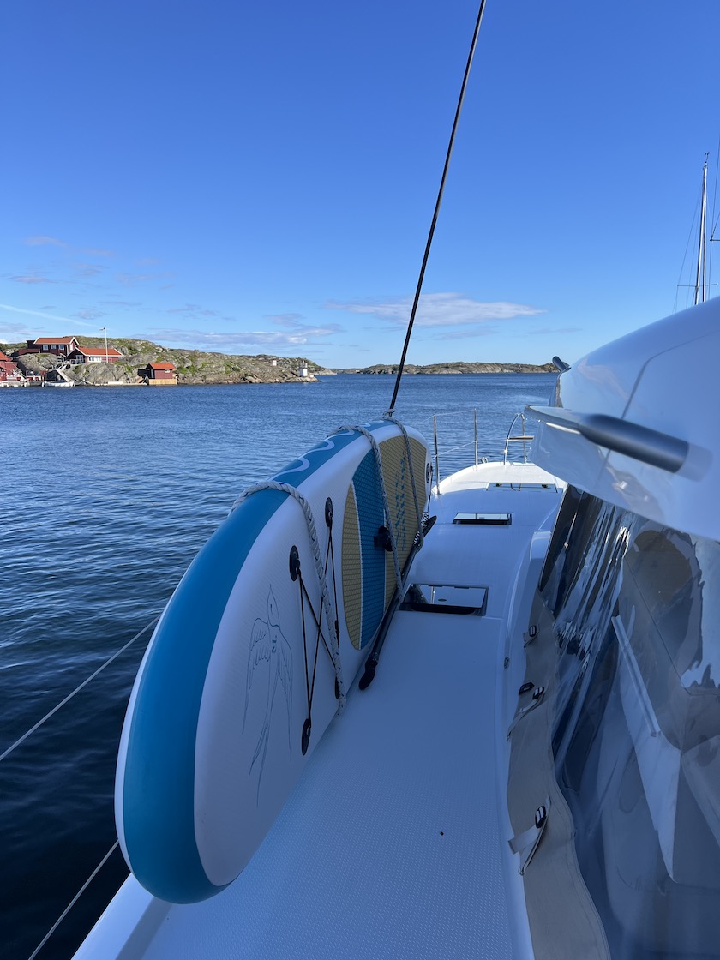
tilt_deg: -8.3
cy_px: 480
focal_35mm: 26
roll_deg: +0.3
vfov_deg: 67.3
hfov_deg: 53.1
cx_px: 360
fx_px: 721
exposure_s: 1/3257
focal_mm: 5.7
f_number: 1.5
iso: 50
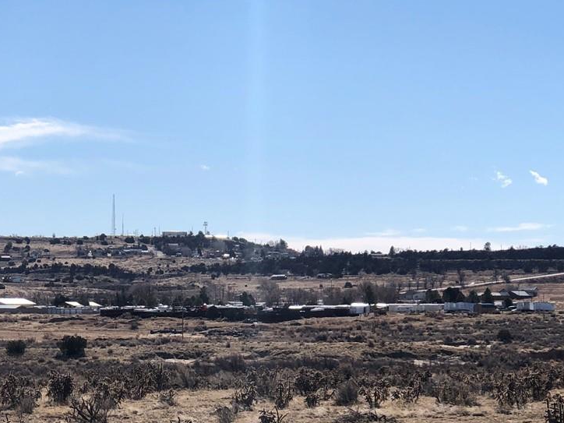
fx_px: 2053
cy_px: 404
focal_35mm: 126
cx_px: 157
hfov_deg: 15.6
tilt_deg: -4.8
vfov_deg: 11.7
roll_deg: -2.9
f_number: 2.8
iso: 20
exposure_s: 1/1412
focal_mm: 6.6
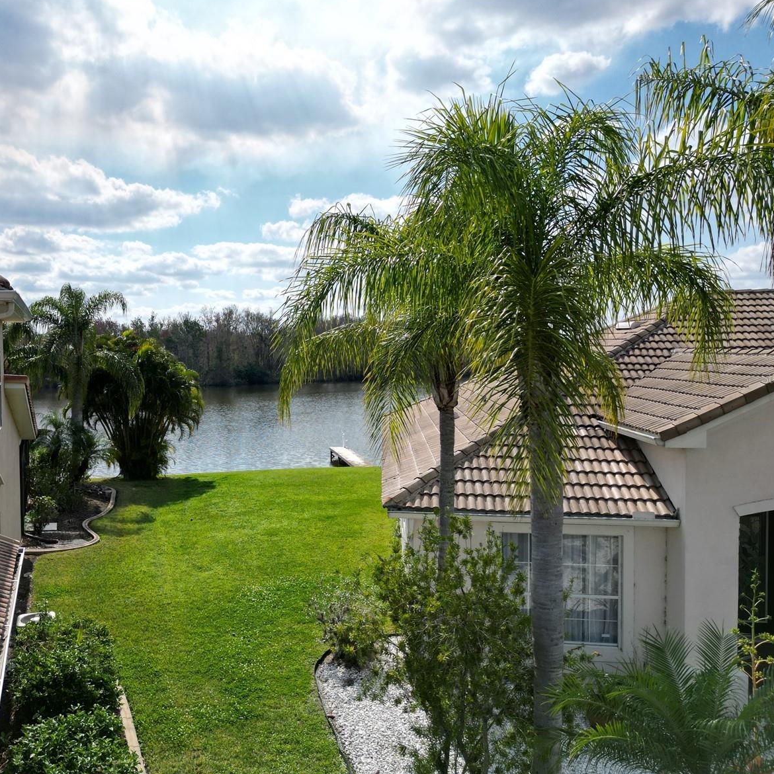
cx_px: 294
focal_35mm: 29
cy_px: 378
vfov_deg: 55.6
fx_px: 734
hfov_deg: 55.0
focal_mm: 6.72
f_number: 1.7
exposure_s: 1/5000
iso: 100
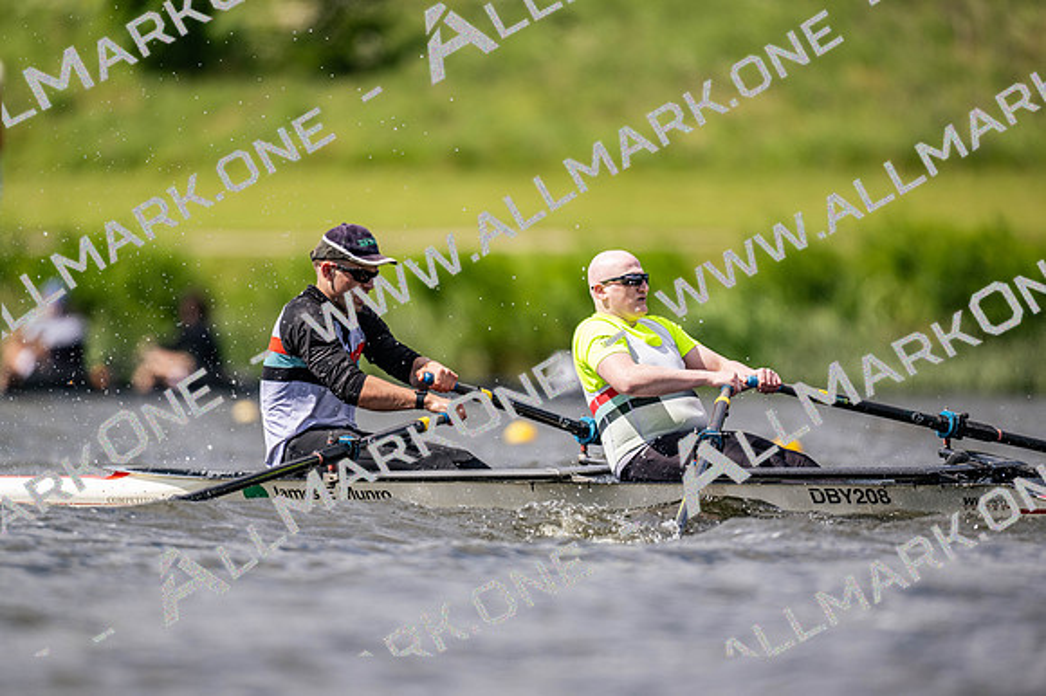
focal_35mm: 600
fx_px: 17427
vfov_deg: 2.3
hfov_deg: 3.4
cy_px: 348
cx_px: 523
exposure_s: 1/2500
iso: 250
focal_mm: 600
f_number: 4
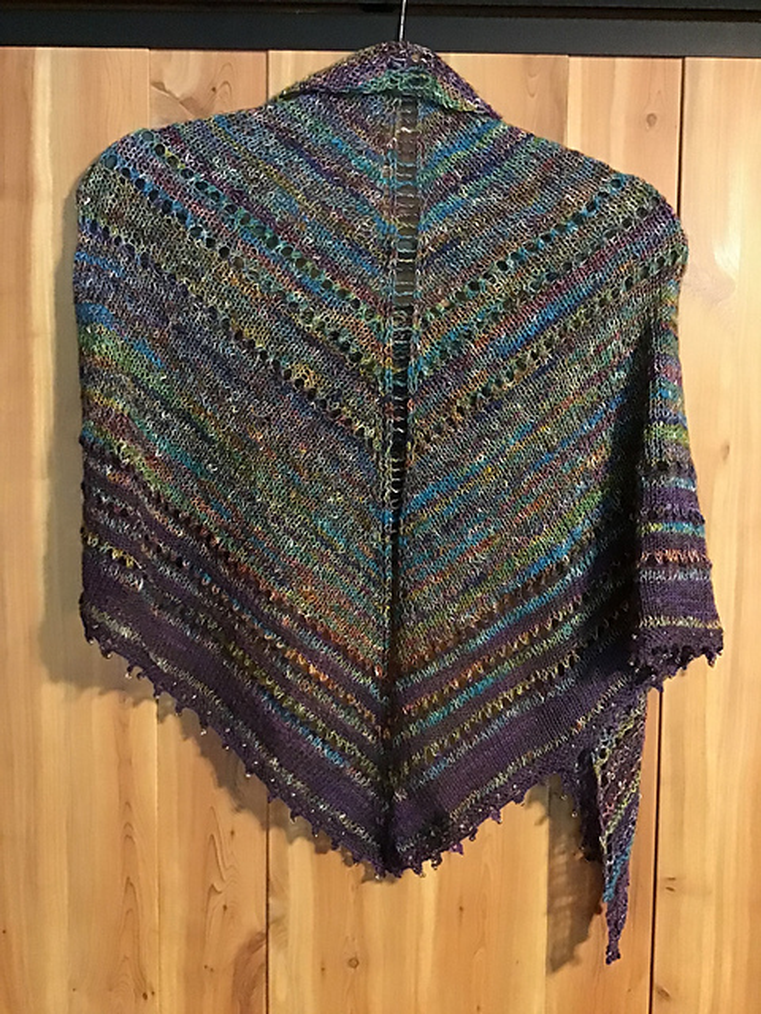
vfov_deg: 58.4
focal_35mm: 31
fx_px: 909
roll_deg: +0.9
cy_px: 507
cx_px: 380
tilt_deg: -6.8
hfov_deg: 45.4
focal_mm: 3.3
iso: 320
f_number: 2.4
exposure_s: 1/15
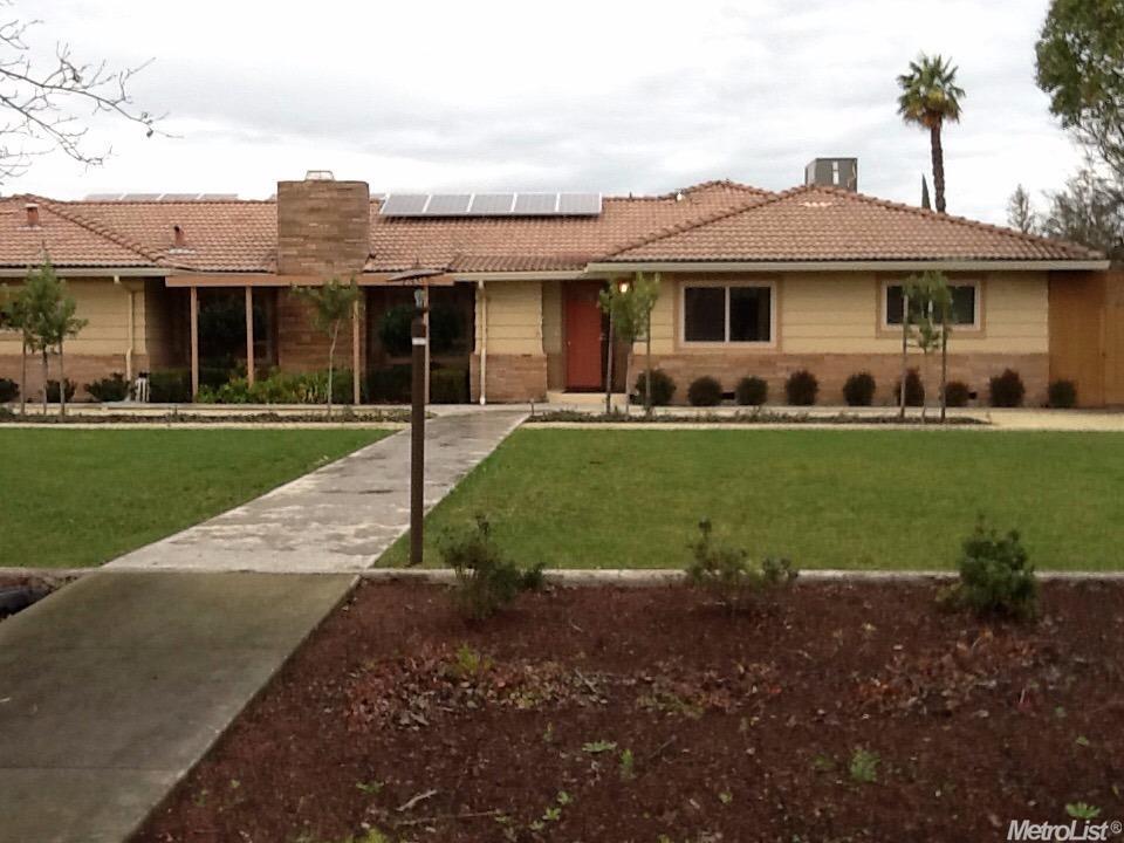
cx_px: 562
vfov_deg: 32.9
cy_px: 422
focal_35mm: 44
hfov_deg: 42.9
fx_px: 1429
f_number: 2.4
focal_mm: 2.03
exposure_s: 1/60
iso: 40
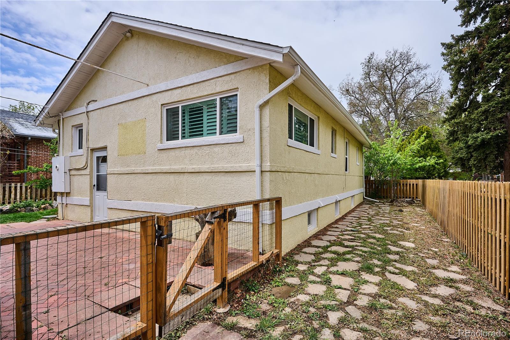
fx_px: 248
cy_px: 170
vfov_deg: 68.9
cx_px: 255
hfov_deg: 91.6
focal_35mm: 18
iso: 400
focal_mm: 17.5
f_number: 10
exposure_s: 1/640
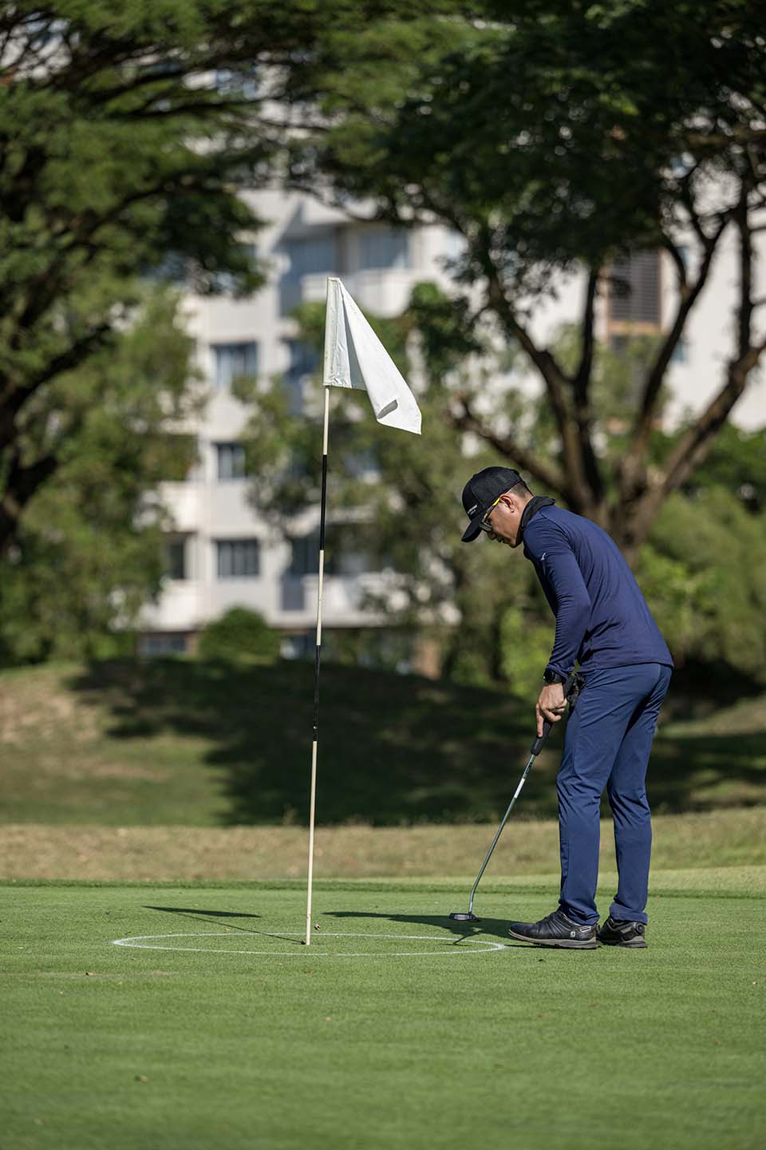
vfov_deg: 11.7
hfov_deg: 7.8
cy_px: 575
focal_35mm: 175
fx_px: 5585
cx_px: 383
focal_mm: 175
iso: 125
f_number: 3.5
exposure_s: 1/3200
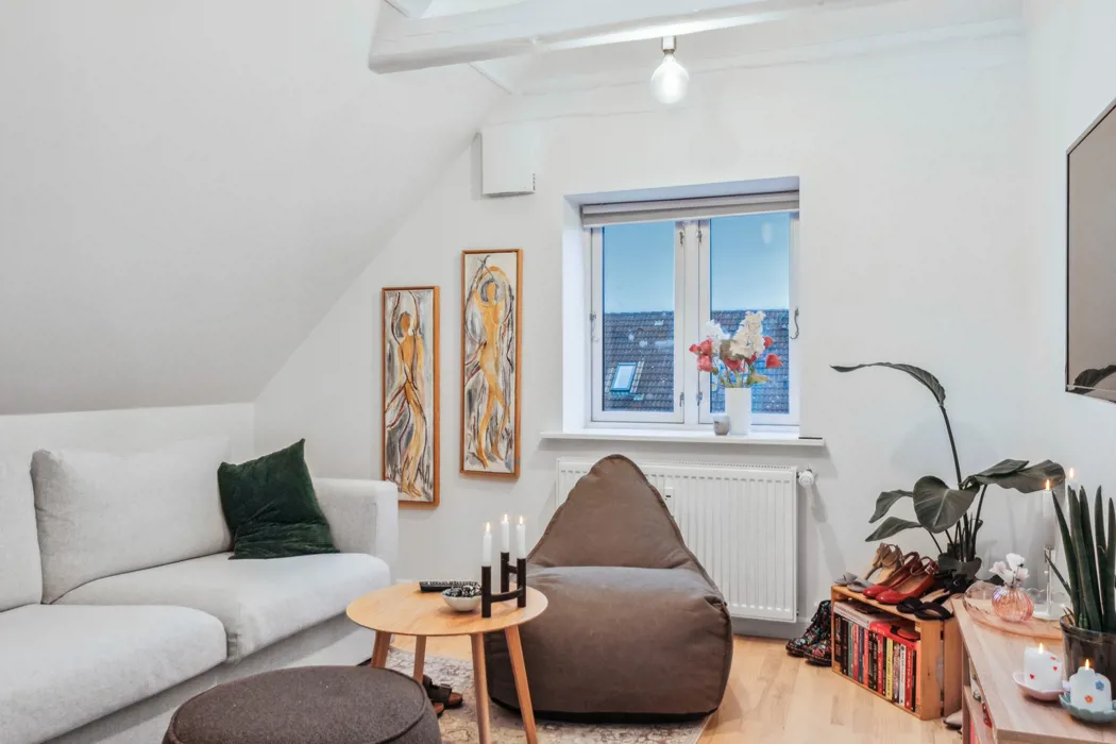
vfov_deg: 51.3
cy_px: 372
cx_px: 558
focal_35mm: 25
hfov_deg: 71.5
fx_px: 775
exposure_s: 1/2
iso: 800
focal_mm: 17
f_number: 11
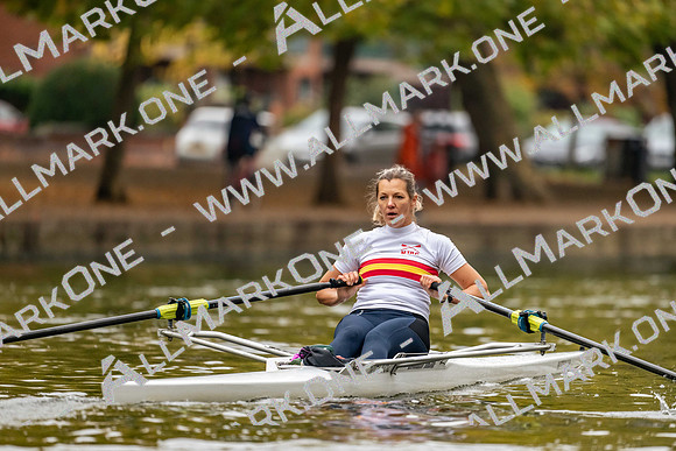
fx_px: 7513
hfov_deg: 5.2
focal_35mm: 400
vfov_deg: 3.4
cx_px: 338
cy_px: 226
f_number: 4.5
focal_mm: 400
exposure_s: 1/2000
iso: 2800
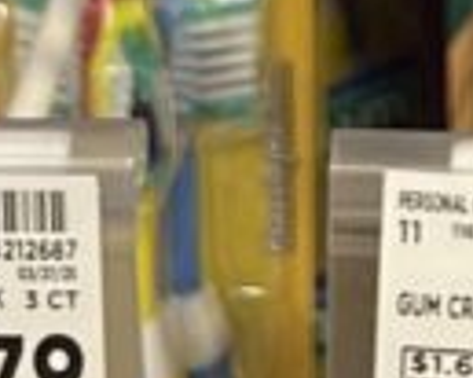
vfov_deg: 6.1
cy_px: -1222
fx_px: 2826
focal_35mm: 202
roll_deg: -1.3
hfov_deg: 9.4
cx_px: 653
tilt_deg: -12.1
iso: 160
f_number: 1.6
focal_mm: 4.2
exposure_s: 1/60
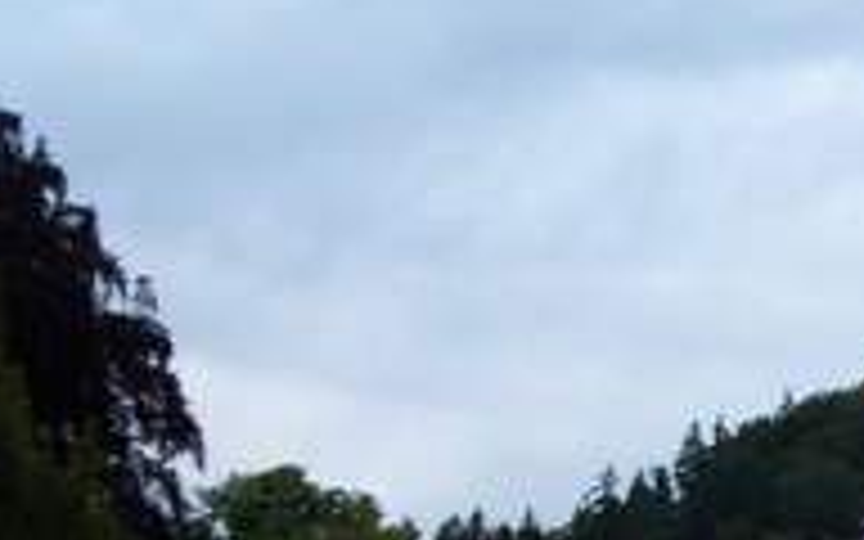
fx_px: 3085
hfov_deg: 15.3
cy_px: 981
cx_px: 1076
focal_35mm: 131
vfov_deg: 9.5
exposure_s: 1/30
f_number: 2.8
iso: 200
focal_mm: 7.8
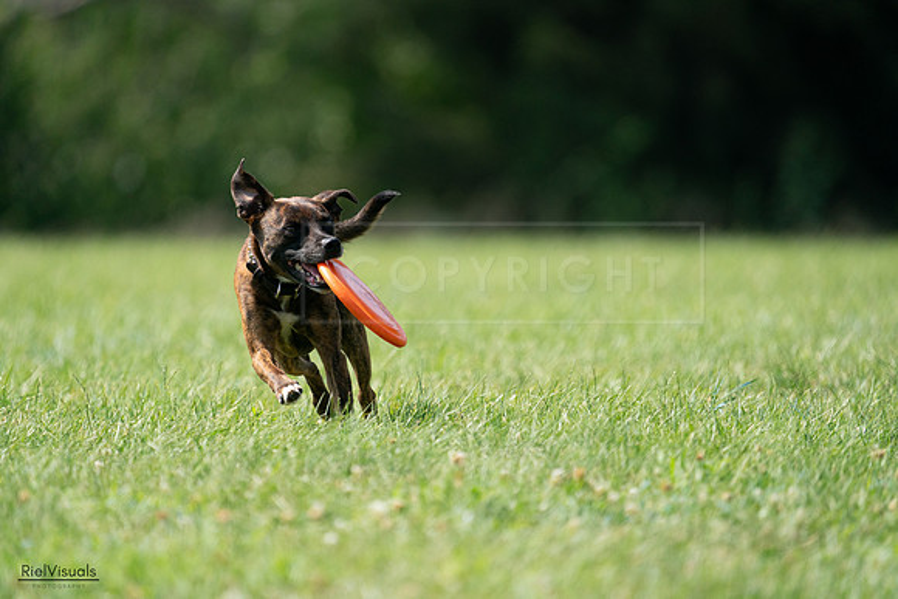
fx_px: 14520
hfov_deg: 3.5
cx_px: 449
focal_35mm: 582
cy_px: 300
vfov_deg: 2.4
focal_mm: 582
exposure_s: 1/4000
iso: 1600
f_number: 6.3
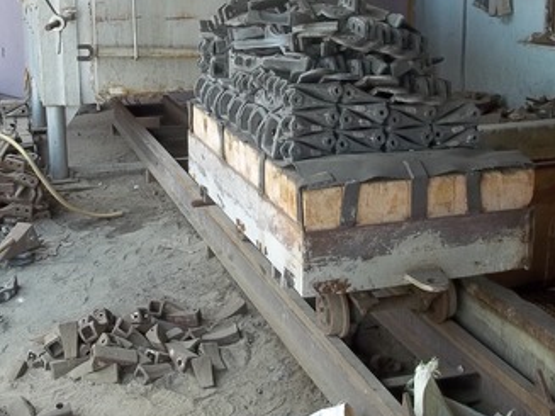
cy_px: 128
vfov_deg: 26.3
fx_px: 881
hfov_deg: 34.9
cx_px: 248
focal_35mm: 55
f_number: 3.1
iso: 64
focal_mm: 6.5
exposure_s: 1/80
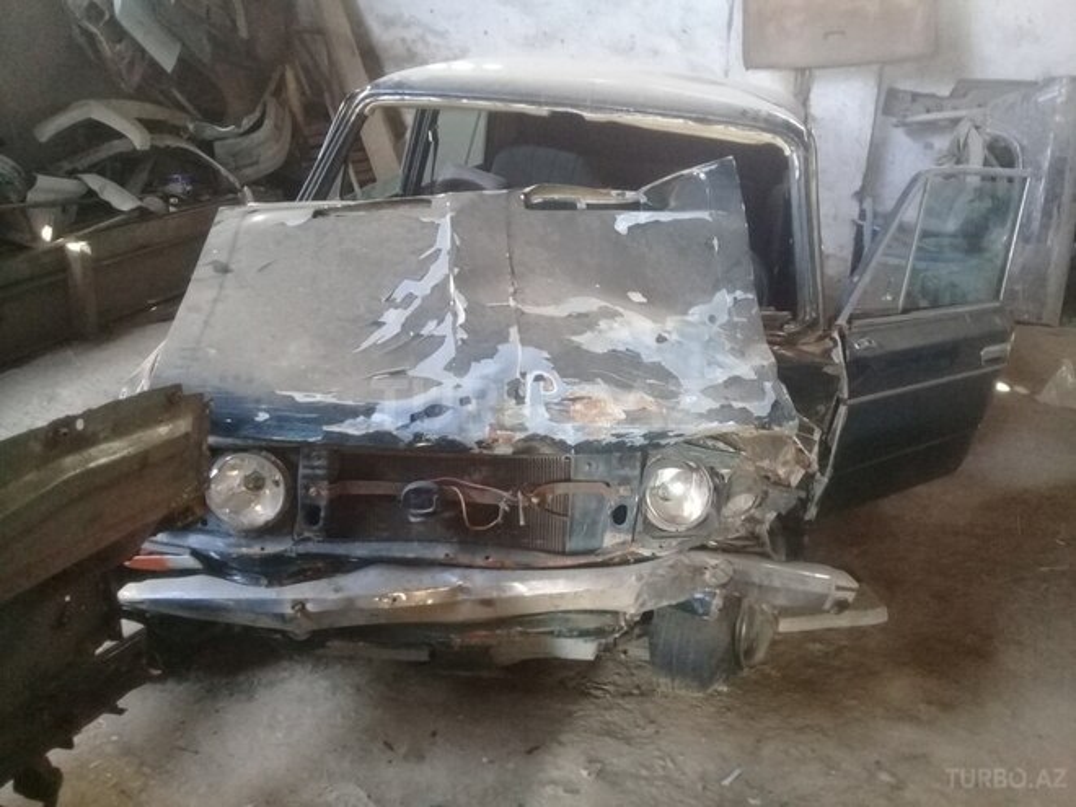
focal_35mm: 31
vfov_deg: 45.4
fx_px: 964
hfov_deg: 58.4
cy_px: 404
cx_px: 538
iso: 320
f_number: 2.2
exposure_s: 1/17
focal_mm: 3.3
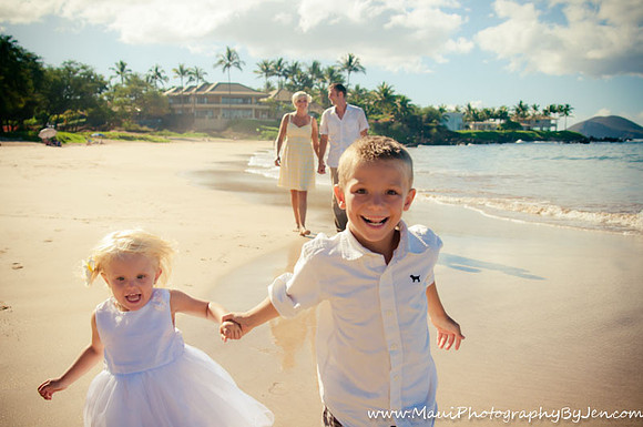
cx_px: 322
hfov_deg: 46.5
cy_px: 214
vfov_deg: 31.8
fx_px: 749
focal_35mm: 42
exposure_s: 1/2500
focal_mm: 28
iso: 200
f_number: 4
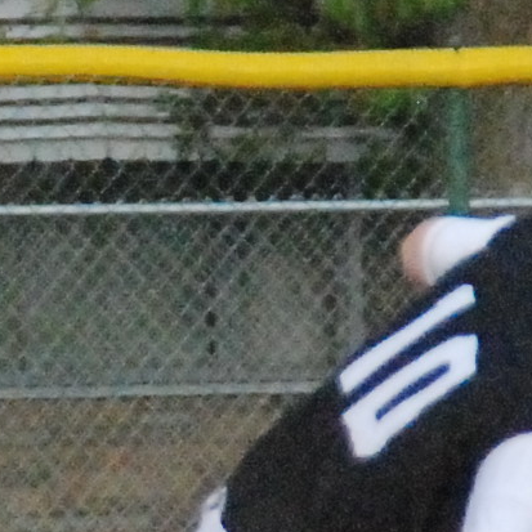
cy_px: 281
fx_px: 41661
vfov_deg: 0.7
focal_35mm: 2396
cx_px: 86
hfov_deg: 0.7
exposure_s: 1/2500
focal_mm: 200
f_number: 10
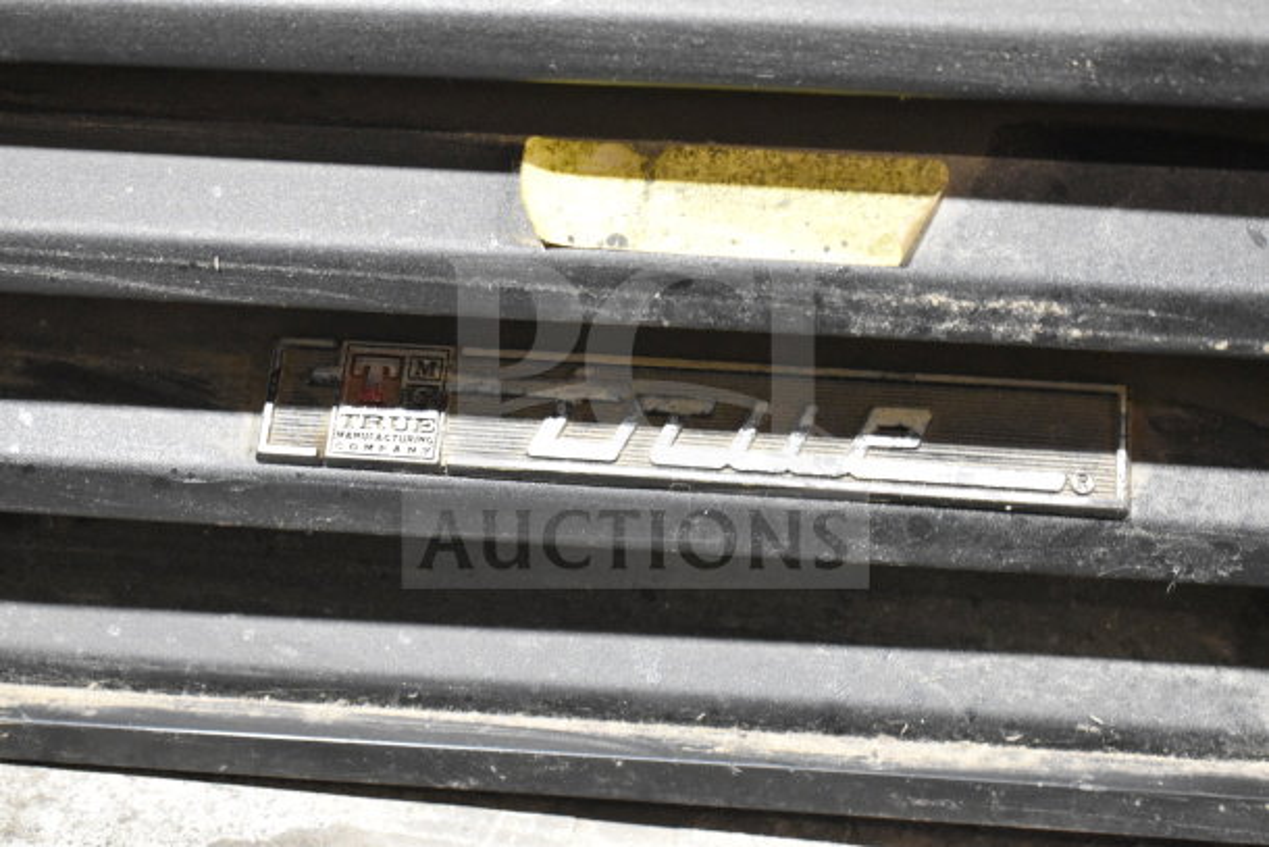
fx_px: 2010
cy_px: 424
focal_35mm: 57
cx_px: 634
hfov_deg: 35.0
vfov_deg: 23.8
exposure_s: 1/60
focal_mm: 38
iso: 4500
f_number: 4.8
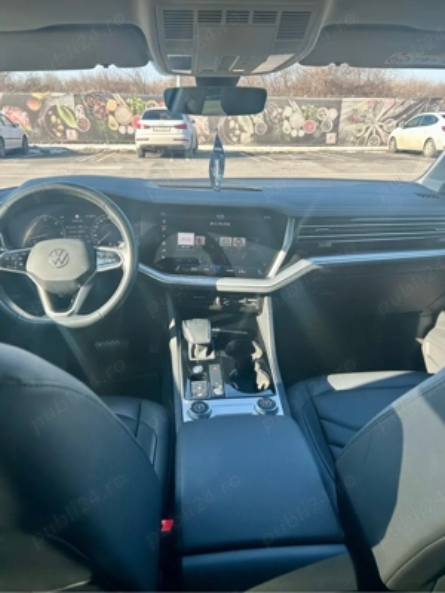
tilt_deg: -22.6
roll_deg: +0.0
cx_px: 222
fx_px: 446
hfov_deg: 53.1
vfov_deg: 67.3
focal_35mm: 26
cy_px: 296
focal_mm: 5.7
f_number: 1.5
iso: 50
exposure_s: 1/421
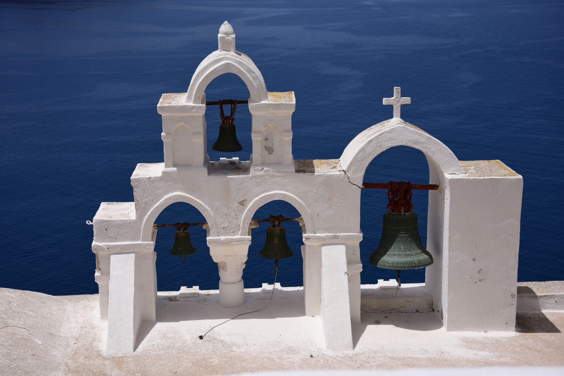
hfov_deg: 30.9
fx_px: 1019
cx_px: 282
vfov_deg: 20.9
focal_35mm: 65
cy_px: 188
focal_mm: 65
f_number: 7.1
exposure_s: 1/800
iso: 100
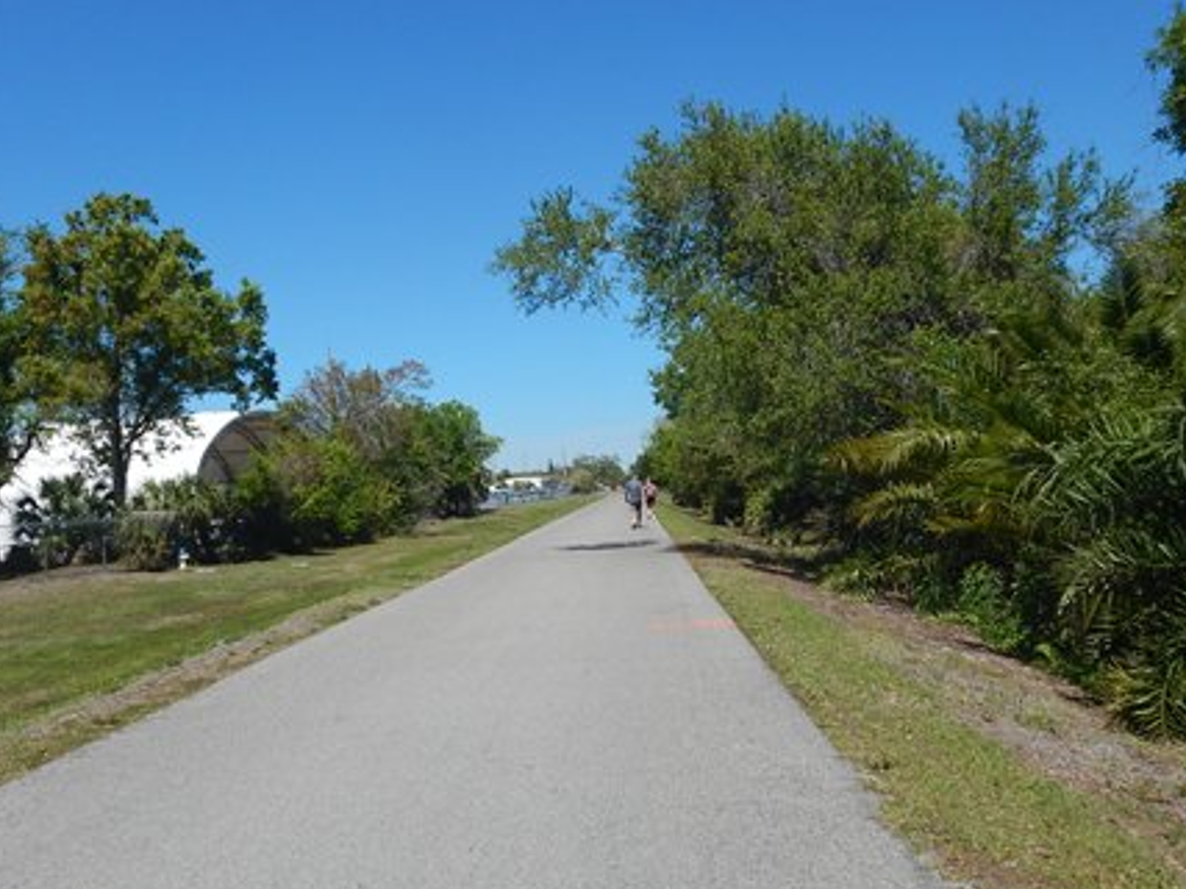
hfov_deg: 65.3
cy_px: 492
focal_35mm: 27
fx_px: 925
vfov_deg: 51.2
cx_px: 603
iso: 125
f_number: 4.1
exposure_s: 1/1250
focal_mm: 4.3
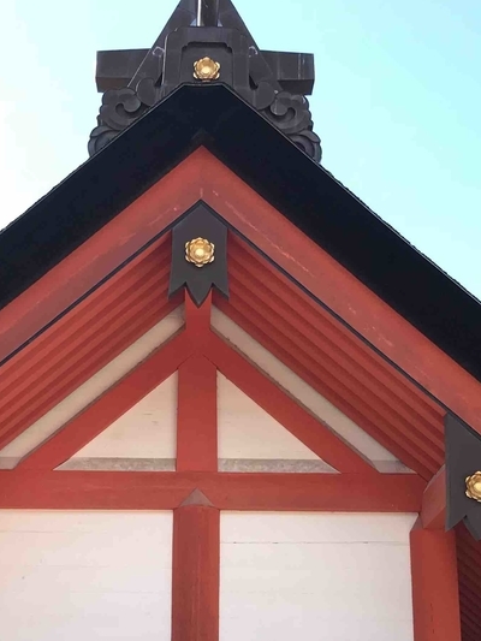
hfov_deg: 23.3
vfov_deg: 30.4
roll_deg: +0.6
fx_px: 1167
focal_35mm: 63
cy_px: 456
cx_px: 196
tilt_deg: +15.5
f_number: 1.8
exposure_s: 1/550
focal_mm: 3.99
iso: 20
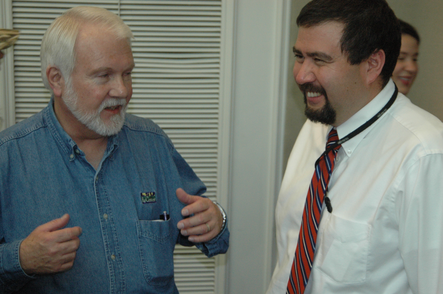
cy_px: 147
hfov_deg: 27.0
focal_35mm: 75
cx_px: 222
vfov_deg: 18.1
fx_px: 922
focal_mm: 50
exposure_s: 1/80
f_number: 5
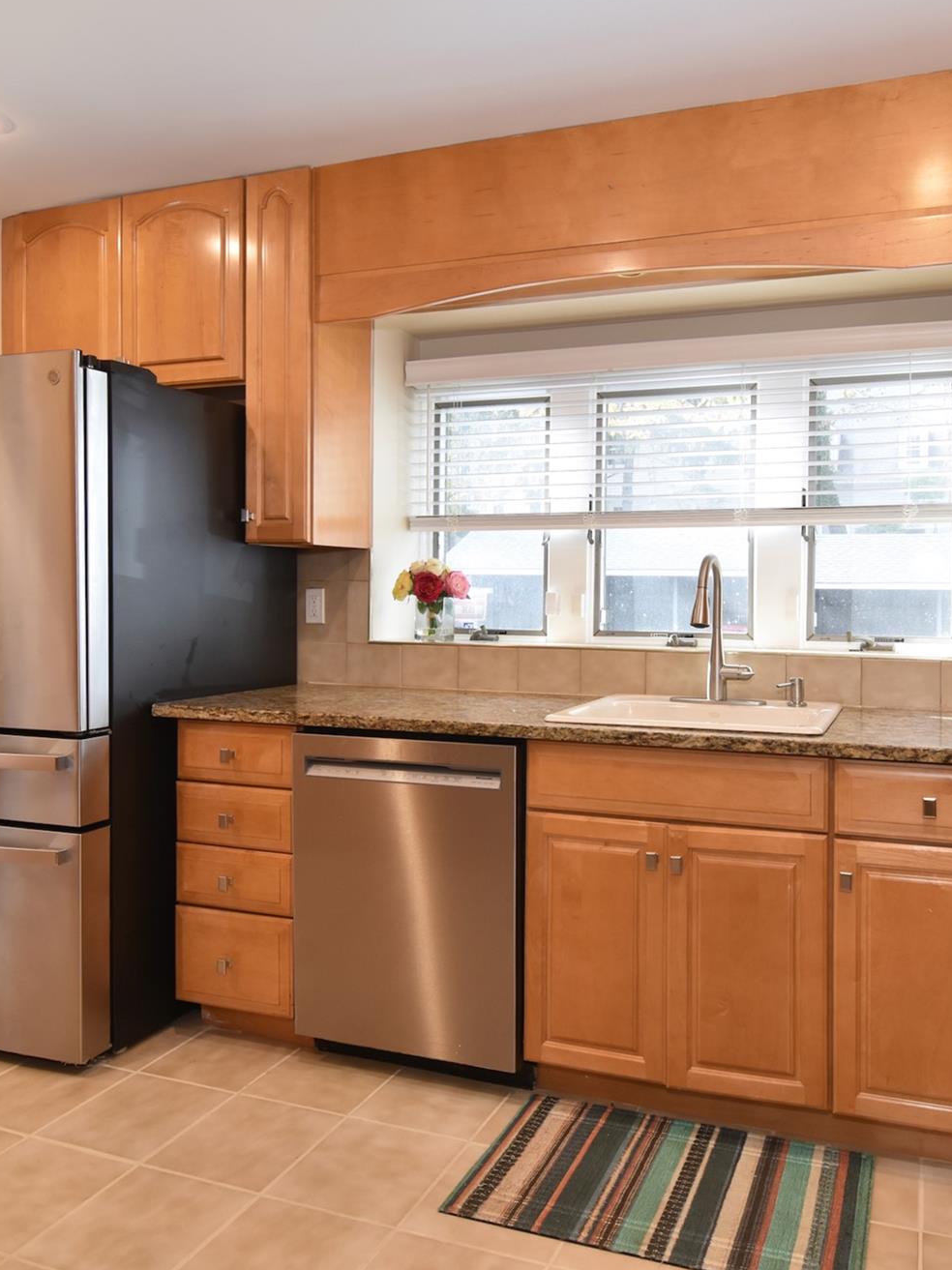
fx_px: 908
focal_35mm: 25
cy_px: 616
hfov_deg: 54.6
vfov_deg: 69.9
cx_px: 608
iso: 640
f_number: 8
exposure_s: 1/30
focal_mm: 11
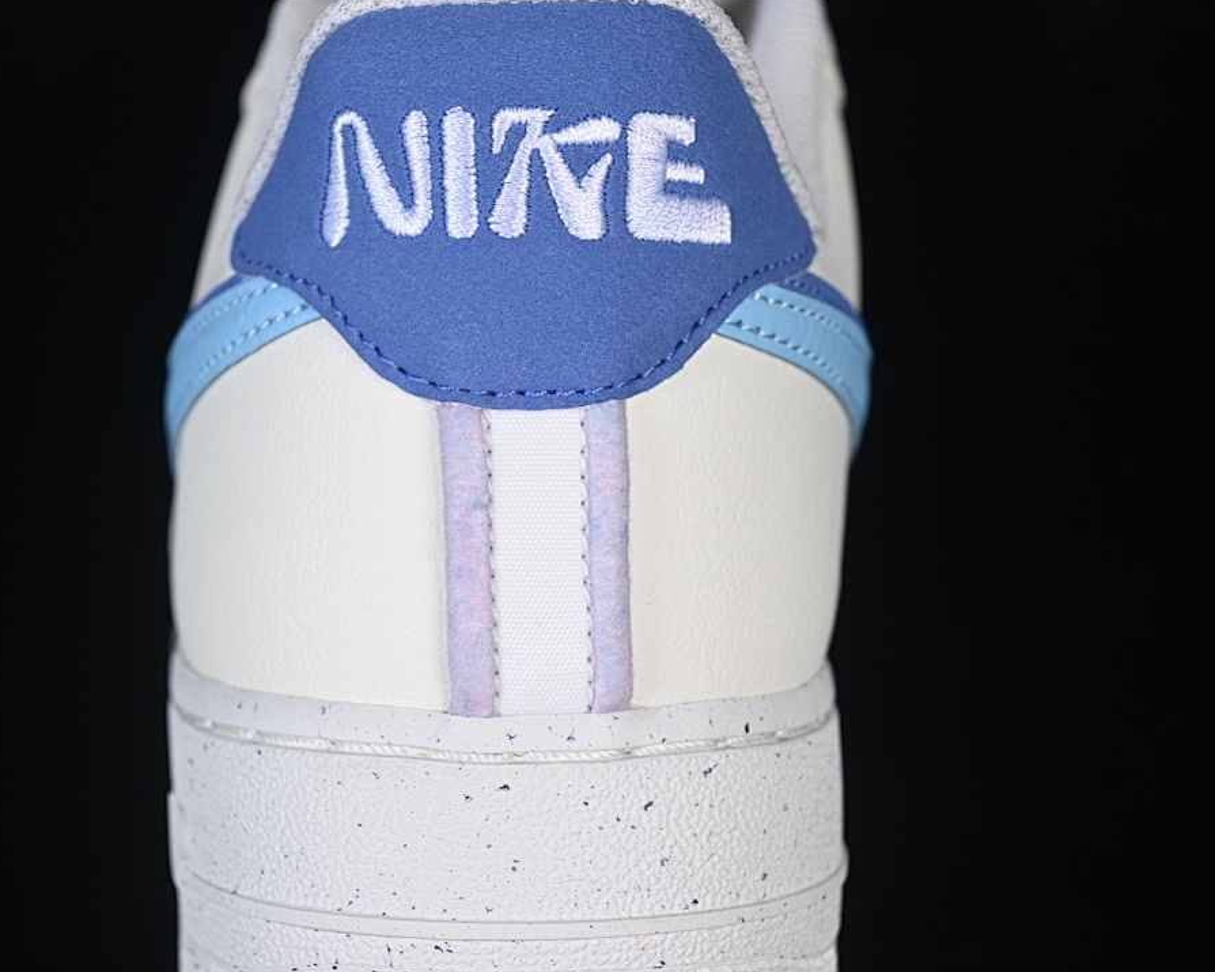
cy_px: 485
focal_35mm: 85
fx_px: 3056
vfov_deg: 18.1
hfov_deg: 22.5
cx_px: 497
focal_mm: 50
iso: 160
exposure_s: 1/80
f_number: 7.1
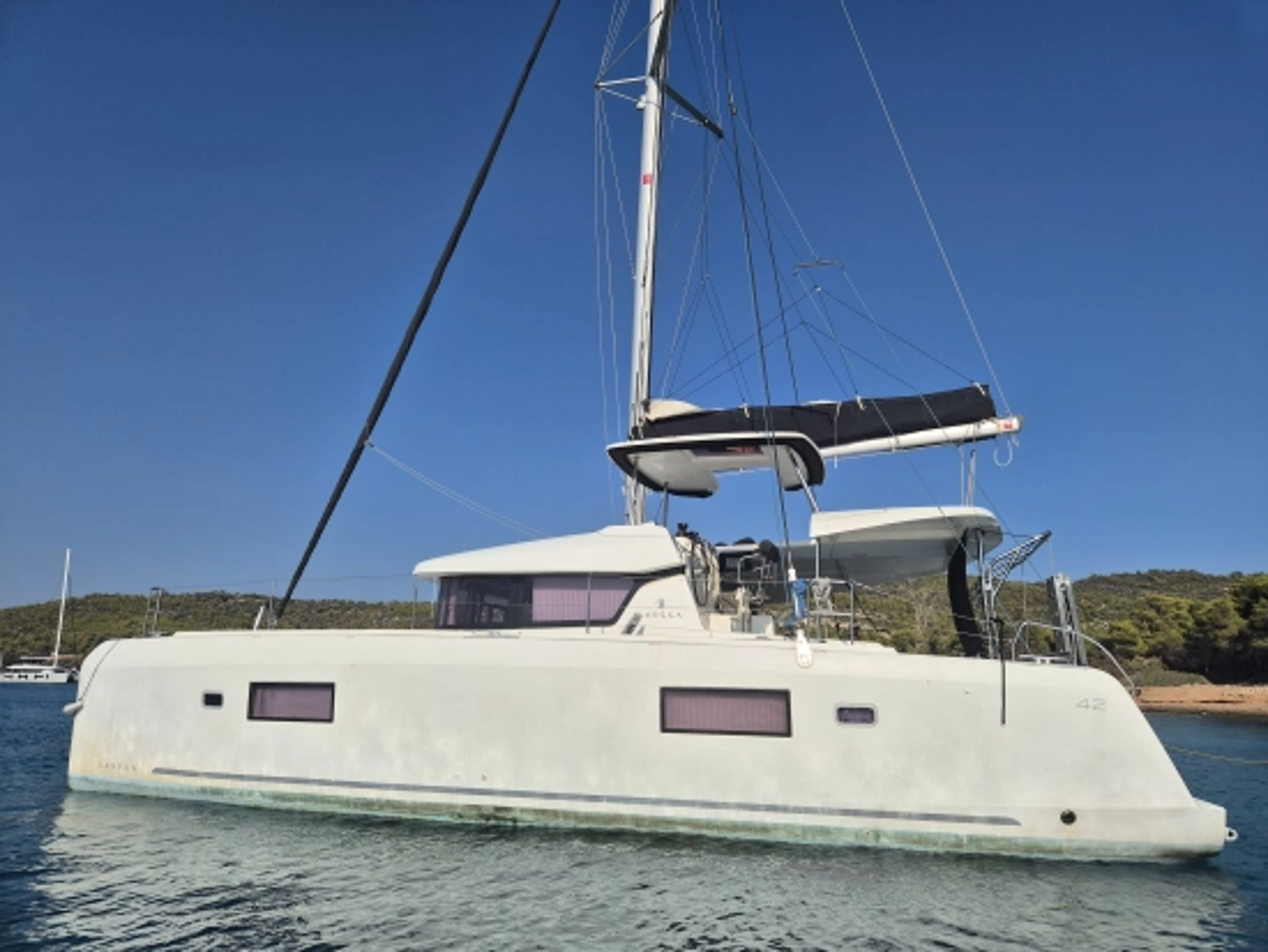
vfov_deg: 58.9
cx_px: 634
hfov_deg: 73.9
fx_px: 843
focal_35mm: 23
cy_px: 476
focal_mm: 5.4
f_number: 1.8
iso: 25
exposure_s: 1/4144
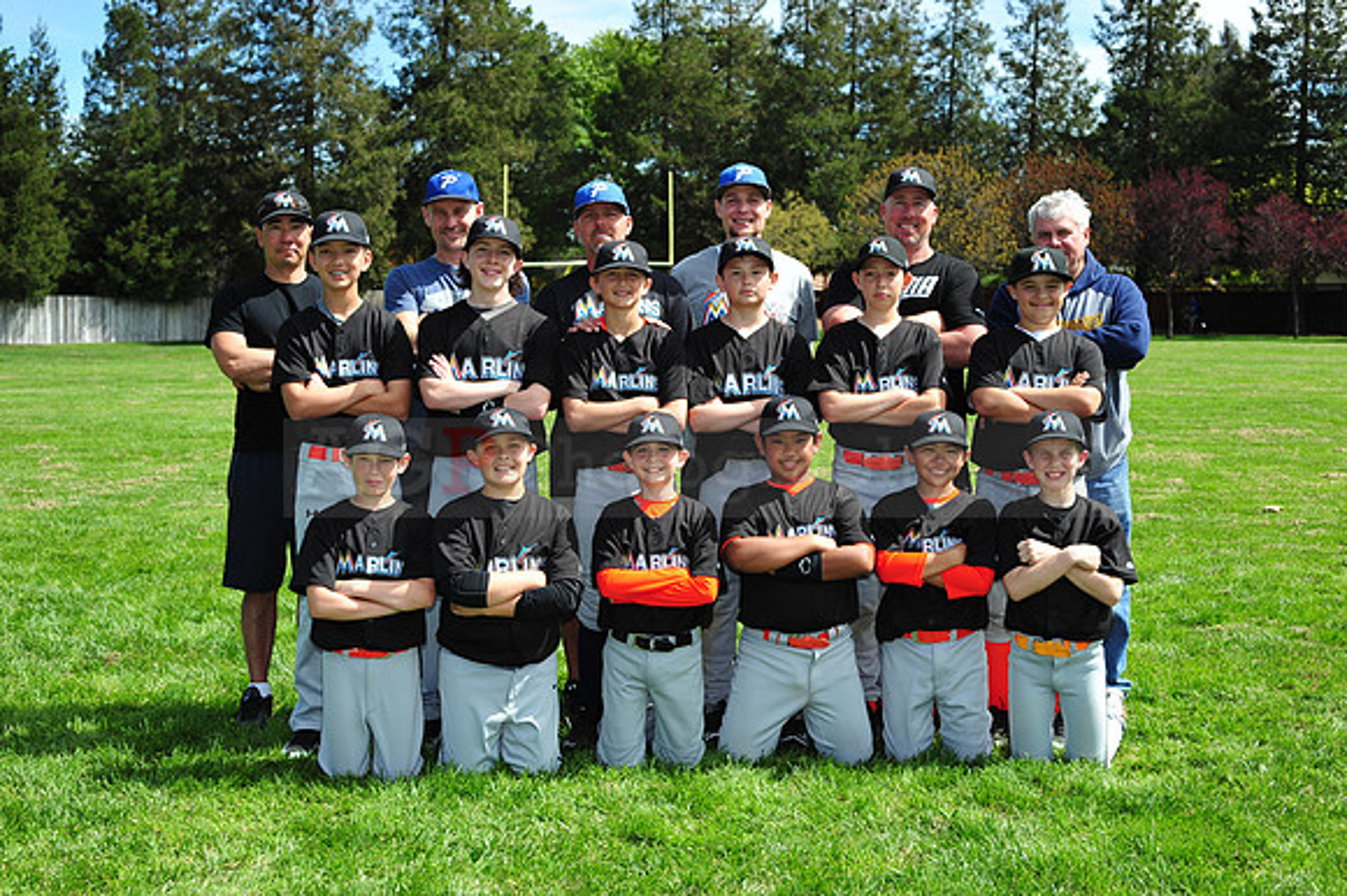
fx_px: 1870
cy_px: 448
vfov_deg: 27.0
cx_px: 674
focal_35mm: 50
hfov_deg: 39.6
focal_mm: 50
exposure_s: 1/640
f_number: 6.3
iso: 250
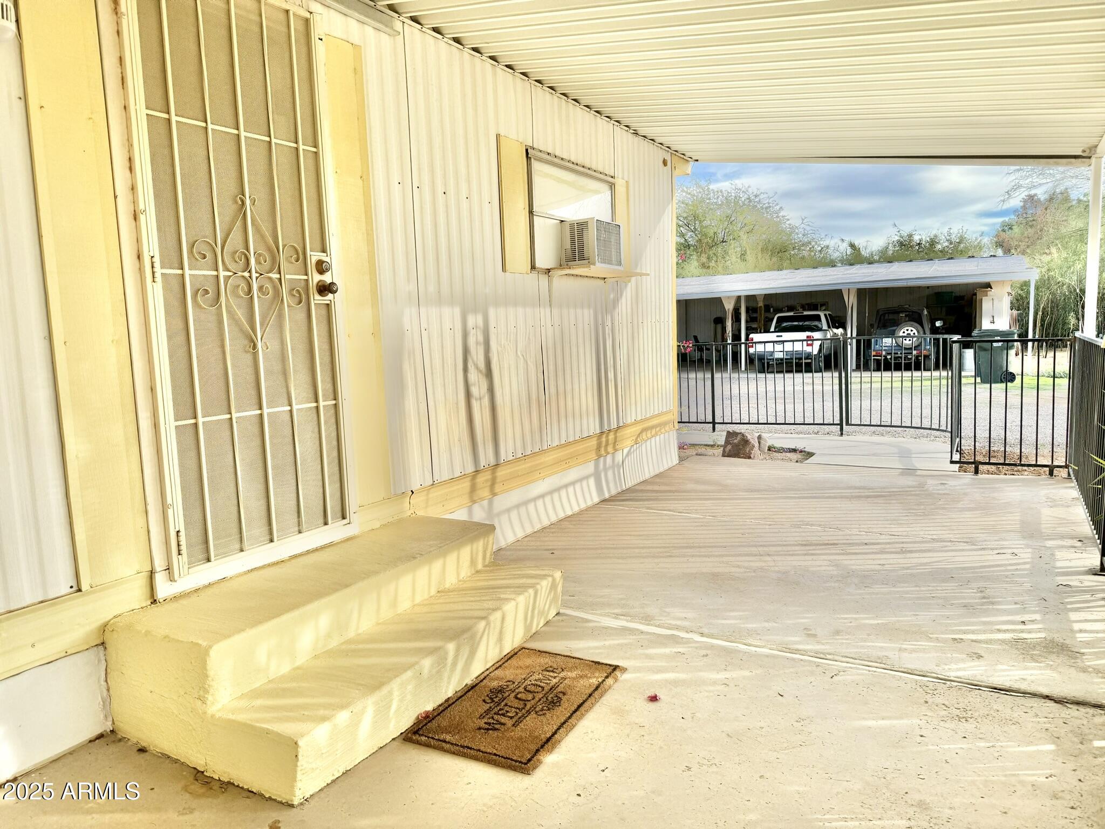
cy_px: 414
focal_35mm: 24
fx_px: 766
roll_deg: +1.8
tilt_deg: -5.6
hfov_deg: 71.6
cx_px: 552
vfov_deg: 56.8
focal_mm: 6.76
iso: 80
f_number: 1.78
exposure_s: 1/1637
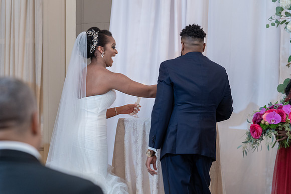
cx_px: 146
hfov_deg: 20.0
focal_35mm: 102
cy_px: 97
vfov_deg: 13.4
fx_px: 825
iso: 2000
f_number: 4
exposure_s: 1/100
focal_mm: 101
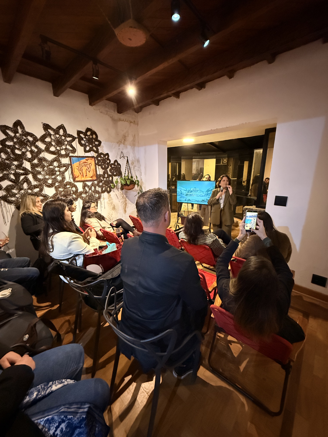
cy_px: 218
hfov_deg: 85.7
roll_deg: +0.0
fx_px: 177
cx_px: 164
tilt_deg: -14.0
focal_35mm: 14
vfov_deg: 102.1
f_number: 2.2
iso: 1250
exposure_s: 1/40
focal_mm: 2.22
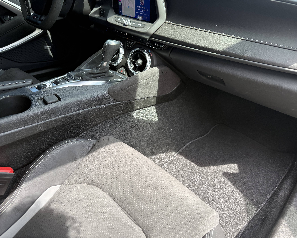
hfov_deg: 68.1
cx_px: 145
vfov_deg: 56.8
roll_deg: -4.8
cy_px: 119
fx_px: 220
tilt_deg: -33.0
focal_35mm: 25
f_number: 1.78
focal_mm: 6.76
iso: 80
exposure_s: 1/497
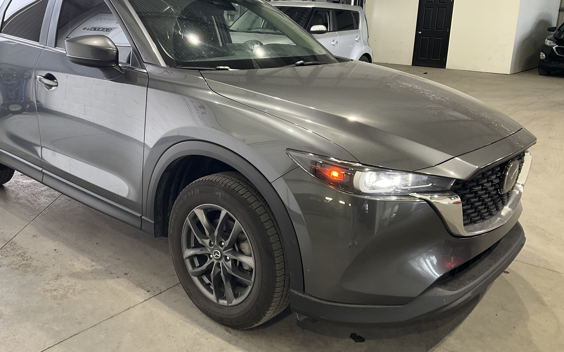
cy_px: 142
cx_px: 244
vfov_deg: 36.2
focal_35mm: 35
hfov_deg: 55.1
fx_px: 538
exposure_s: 1/60
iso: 80
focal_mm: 3
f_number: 1.8
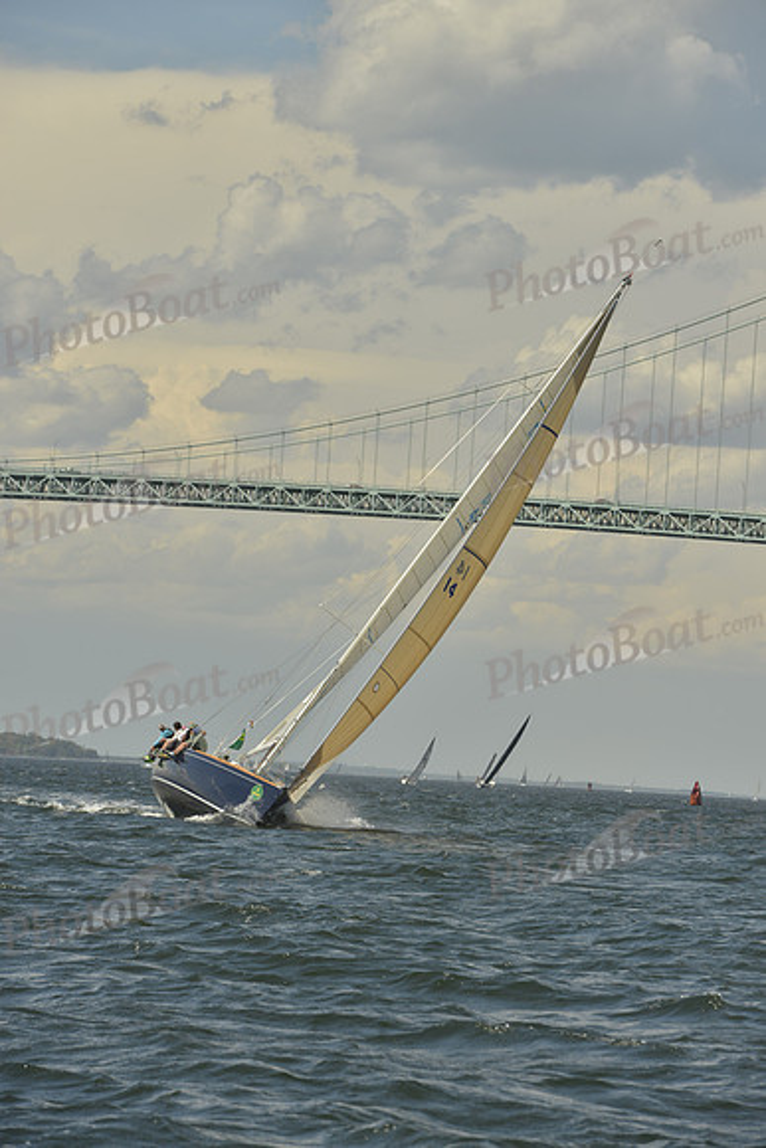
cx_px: 383
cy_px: 574
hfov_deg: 9.2
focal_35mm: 150
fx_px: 4784
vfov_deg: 13.7
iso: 280
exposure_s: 1/1600
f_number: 9
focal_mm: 150
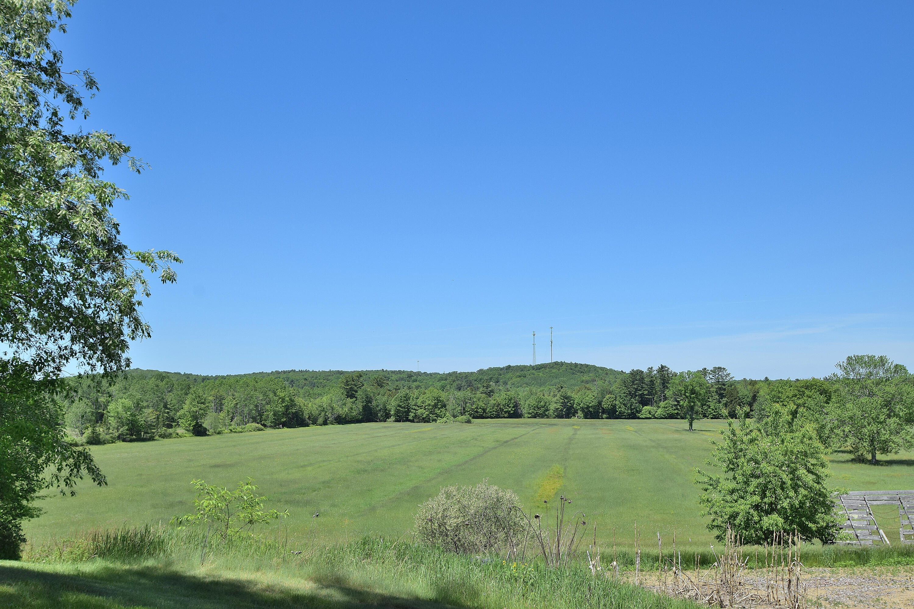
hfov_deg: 53.1
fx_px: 914
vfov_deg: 36.9
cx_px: 457
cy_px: 304
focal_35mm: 36
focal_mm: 24
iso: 200
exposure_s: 1/400
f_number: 10
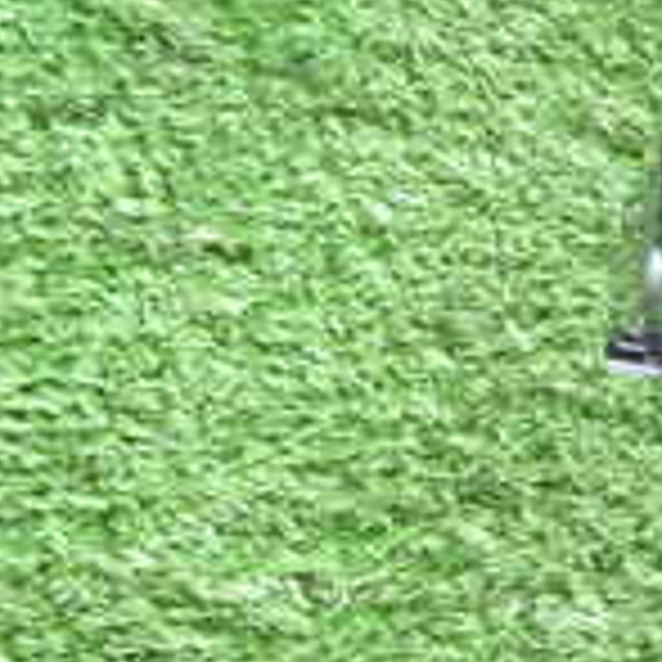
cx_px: 734
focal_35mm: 90
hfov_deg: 18.5
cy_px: 135
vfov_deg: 19.1
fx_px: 1947
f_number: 2
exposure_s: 1/40
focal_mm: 4.5
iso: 200
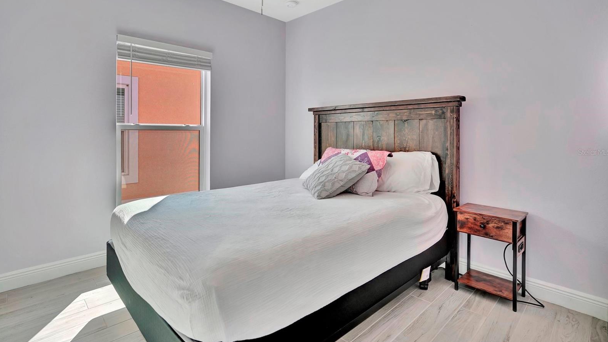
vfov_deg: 60.8
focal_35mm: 18
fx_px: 290
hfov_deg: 92.7
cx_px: 305
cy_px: 152
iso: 500
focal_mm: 17
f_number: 2.8
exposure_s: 1/200
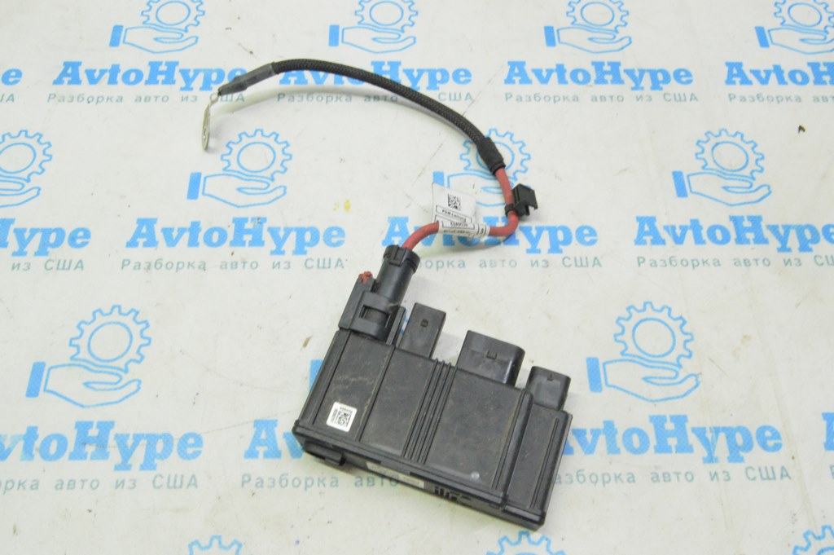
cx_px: 417
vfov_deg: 39.9
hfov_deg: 57.3
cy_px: 278
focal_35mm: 33
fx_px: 764
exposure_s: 1/20
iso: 6400
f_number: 20
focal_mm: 22
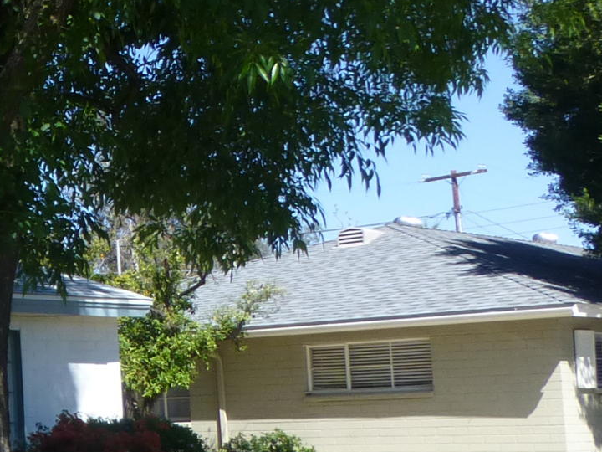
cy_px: 241
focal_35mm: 100
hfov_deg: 17.5
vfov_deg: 14.8
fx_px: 1739
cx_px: -318
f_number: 4
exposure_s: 1/500
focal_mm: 4.3
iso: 100
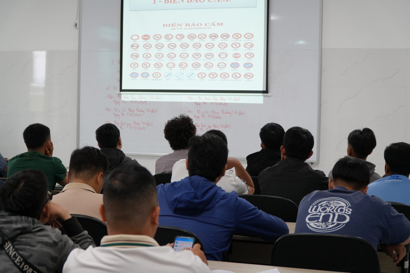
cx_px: 200
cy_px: 140
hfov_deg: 28.6
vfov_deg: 19.3
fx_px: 803
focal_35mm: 71
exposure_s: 1/160
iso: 640
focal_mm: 45
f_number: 4
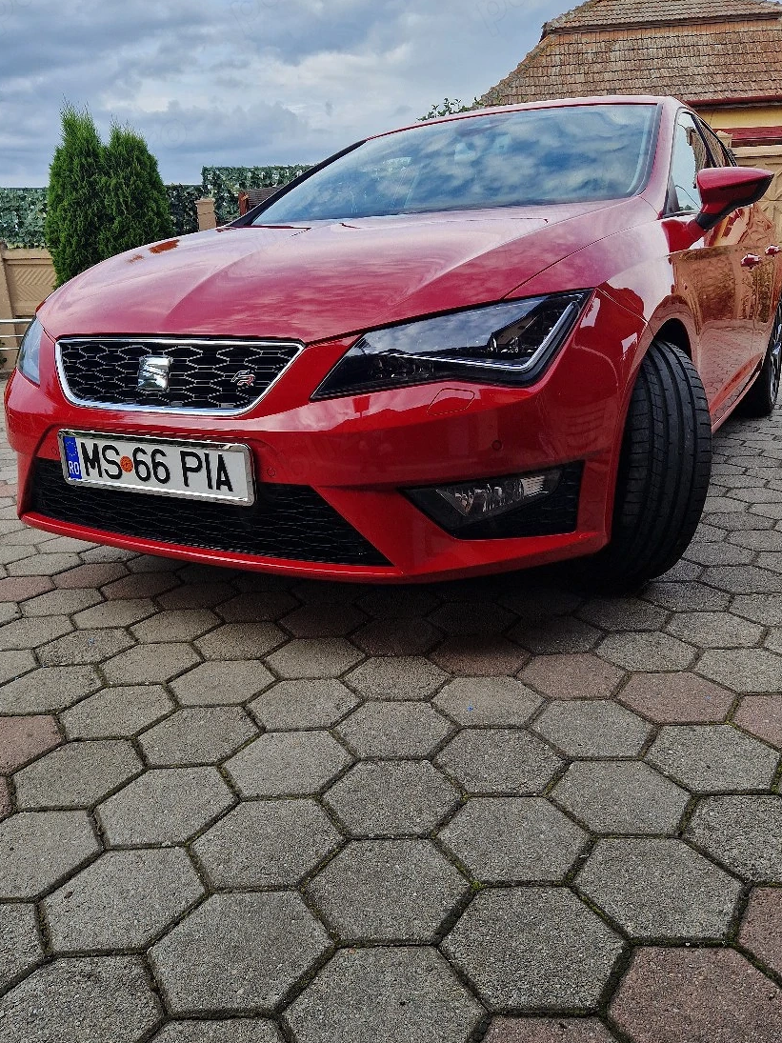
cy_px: 481
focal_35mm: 28
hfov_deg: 49.7
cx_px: 394
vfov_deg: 63.4
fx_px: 844
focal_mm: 5.4
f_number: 1.8
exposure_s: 1/435
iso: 50
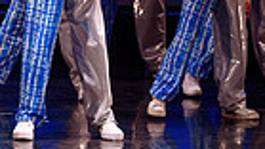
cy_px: -124
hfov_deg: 5.3
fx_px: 2823
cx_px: -88
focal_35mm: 402
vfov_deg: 3.0
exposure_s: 1/320
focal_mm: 92
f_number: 2.8
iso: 1600
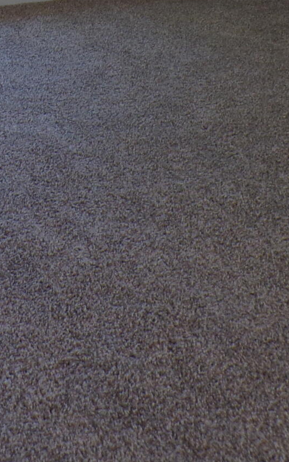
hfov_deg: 14.5
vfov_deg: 21.5
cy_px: -80
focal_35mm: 90
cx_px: 126
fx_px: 1134
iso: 115
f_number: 3
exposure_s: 1/34
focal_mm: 4.3
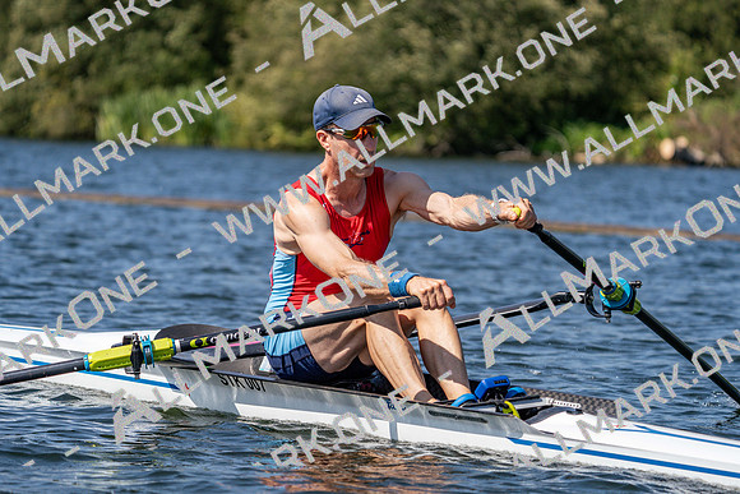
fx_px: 4256
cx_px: 370
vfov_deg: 6.6
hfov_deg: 9.9
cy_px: 247
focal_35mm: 207
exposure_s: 1/2000
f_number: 5.6
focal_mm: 207
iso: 200
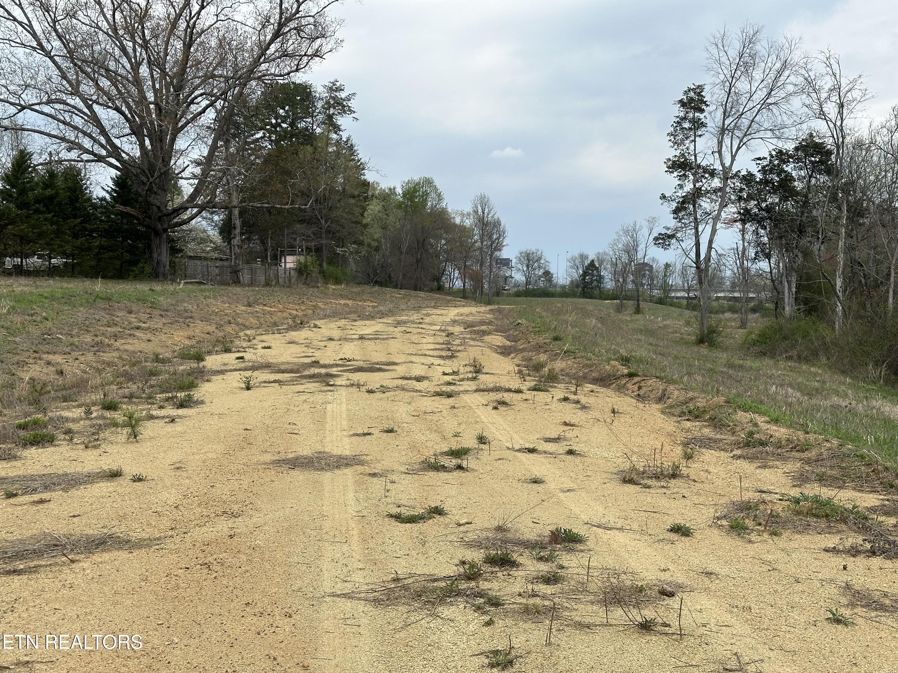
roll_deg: -1.1
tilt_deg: -1.0
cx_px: 449
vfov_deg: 30.3
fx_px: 1245
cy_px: 336
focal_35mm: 48
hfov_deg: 39.7
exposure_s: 1/3876
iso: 64
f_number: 1.78
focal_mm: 6.86
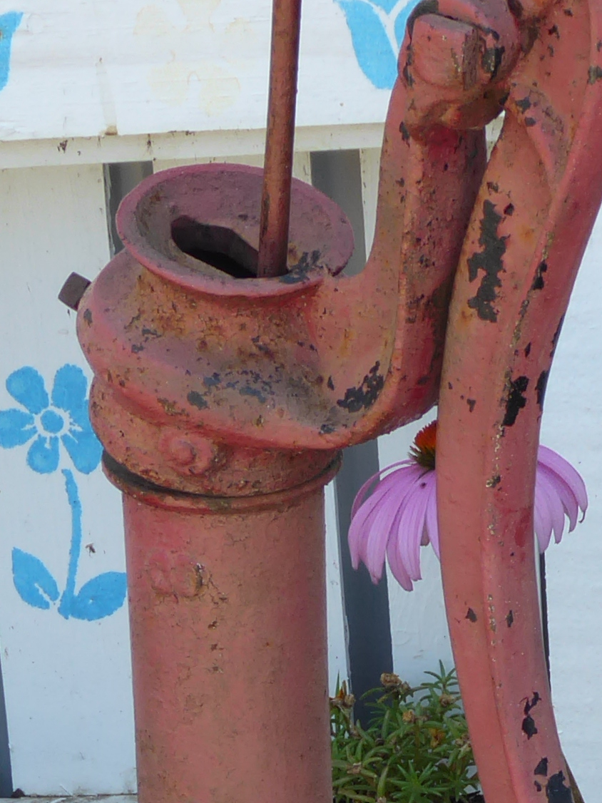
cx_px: 414
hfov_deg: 8.9
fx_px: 3874
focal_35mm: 167
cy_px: 1103
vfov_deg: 11.5
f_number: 4.5
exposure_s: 1/100
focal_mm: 8.4
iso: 80
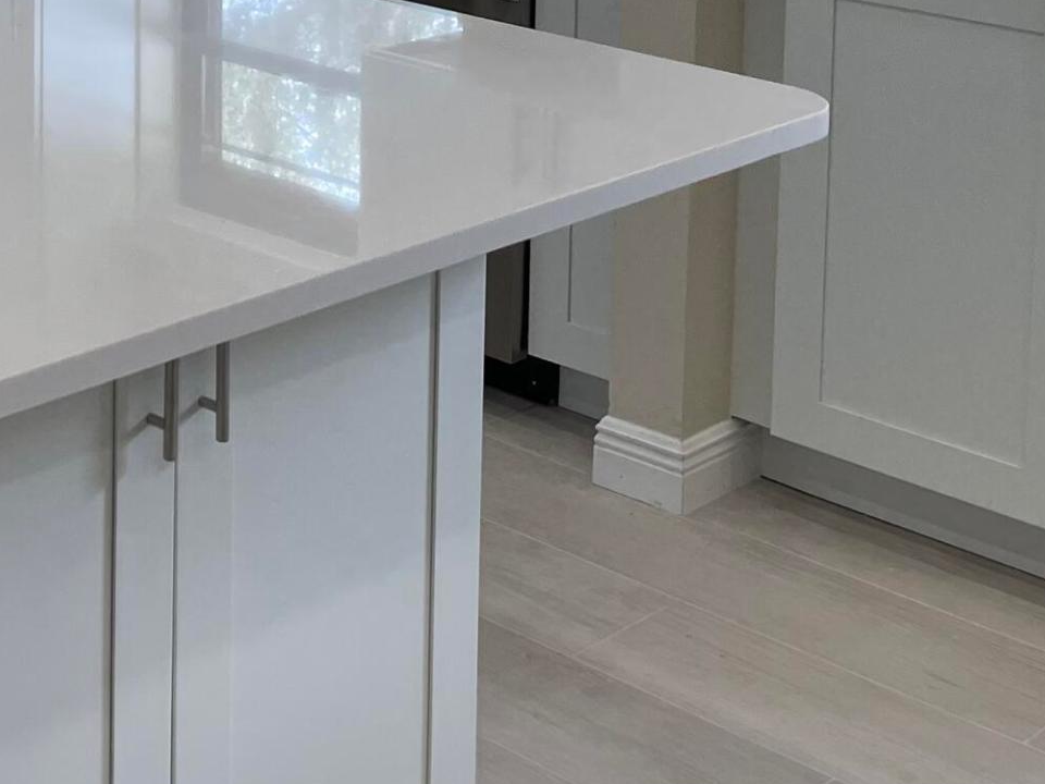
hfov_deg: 23.8
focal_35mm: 78
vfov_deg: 17.7
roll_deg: +0.1
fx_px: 2355
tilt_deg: -7.4
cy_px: -241
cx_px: -36
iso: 32
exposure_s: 1/120
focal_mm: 5.1
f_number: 1.6
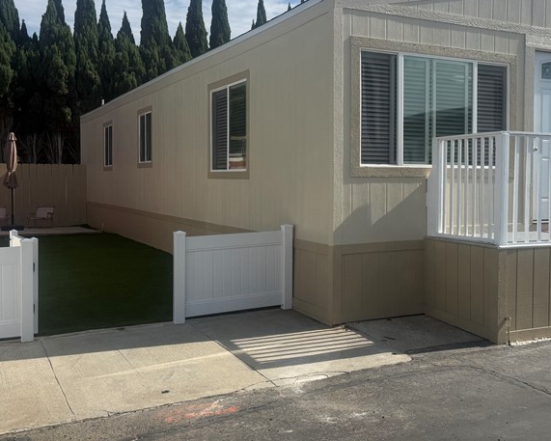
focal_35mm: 42
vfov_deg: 35.6
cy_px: 186
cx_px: 376
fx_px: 685
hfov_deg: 43.1
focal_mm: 6.76
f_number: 1.78
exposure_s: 1/7353
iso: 80
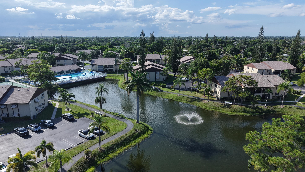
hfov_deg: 69.9
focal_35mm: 27
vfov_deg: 42.8
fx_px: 218
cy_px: 96
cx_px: 150
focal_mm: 8.67
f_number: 1.8
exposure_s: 1/4000
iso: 230
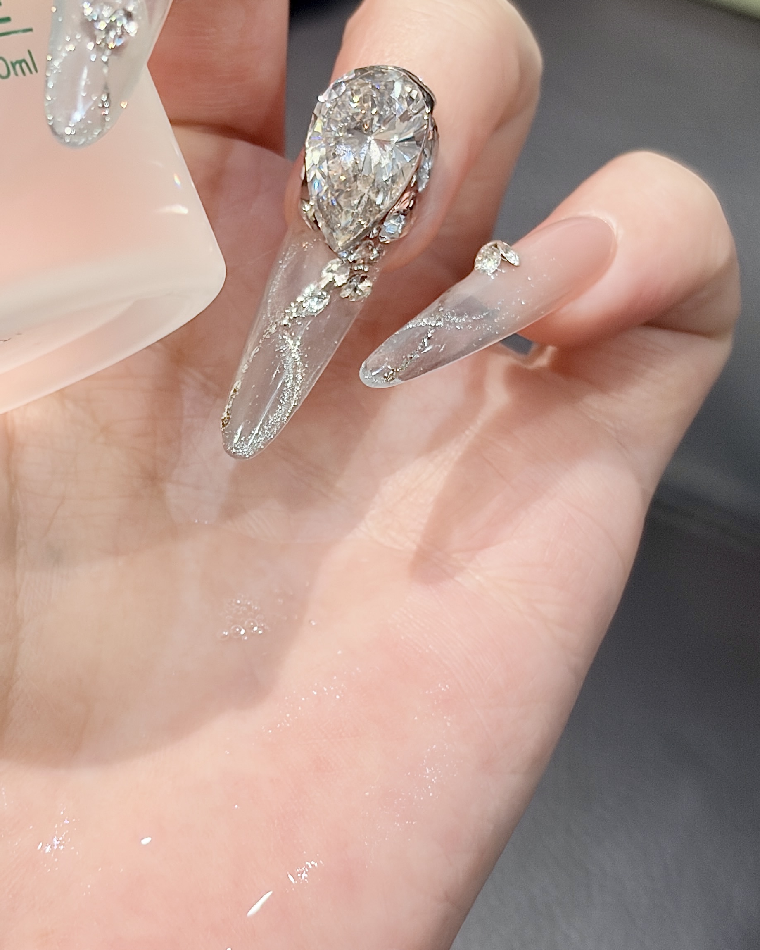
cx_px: 222
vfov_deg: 21.5
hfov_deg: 17.2
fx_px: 2502
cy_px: 500
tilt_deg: -55.7
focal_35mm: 89
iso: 125
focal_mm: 5.96
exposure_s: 1/50
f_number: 1.6
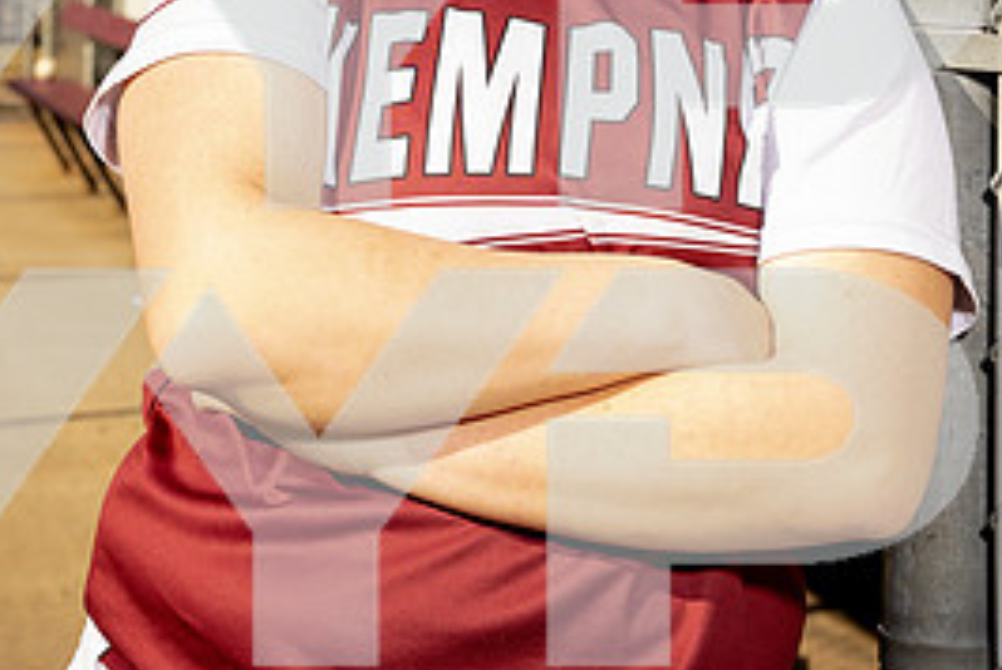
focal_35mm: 111
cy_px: 13
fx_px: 3093
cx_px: 486
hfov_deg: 18.4
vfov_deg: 12.2
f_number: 7.1
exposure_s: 1/250
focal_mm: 51
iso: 100
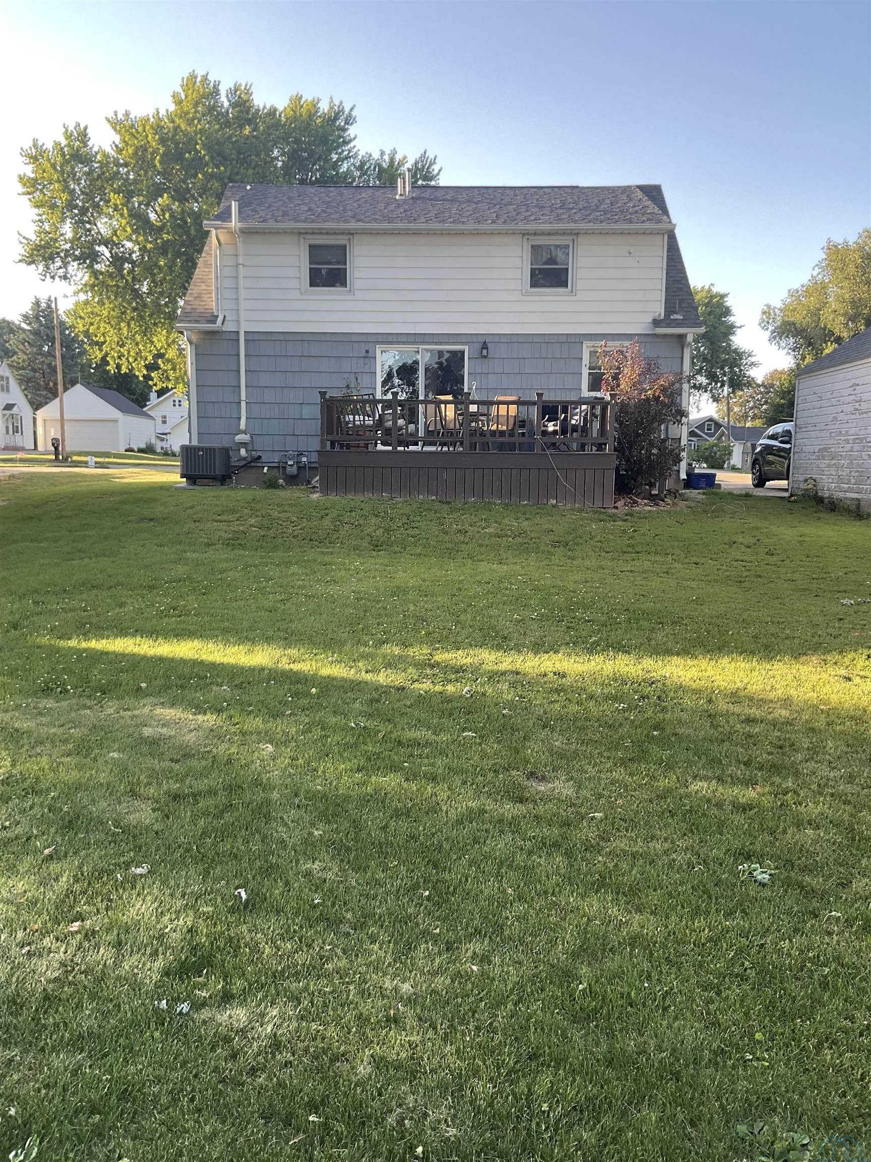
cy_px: 581
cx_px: 436
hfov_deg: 48.2
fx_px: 973
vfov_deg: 61.7
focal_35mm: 29
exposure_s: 1/120
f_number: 1.8
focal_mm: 3
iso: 20
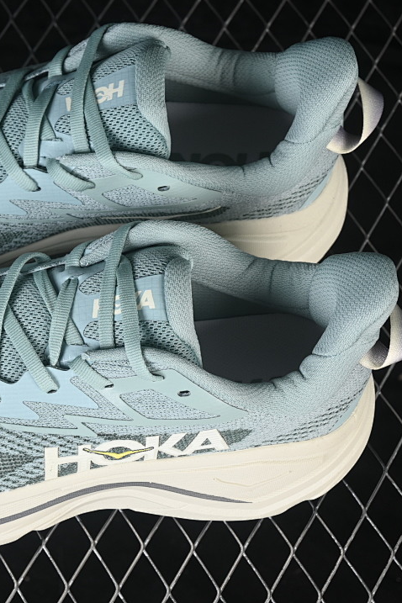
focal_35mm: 113
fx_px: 1893
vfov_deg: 18.1
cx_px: 56
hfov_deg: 12.1
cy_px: 301
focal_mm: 50
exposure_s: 1/80
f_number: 7.1
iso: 160
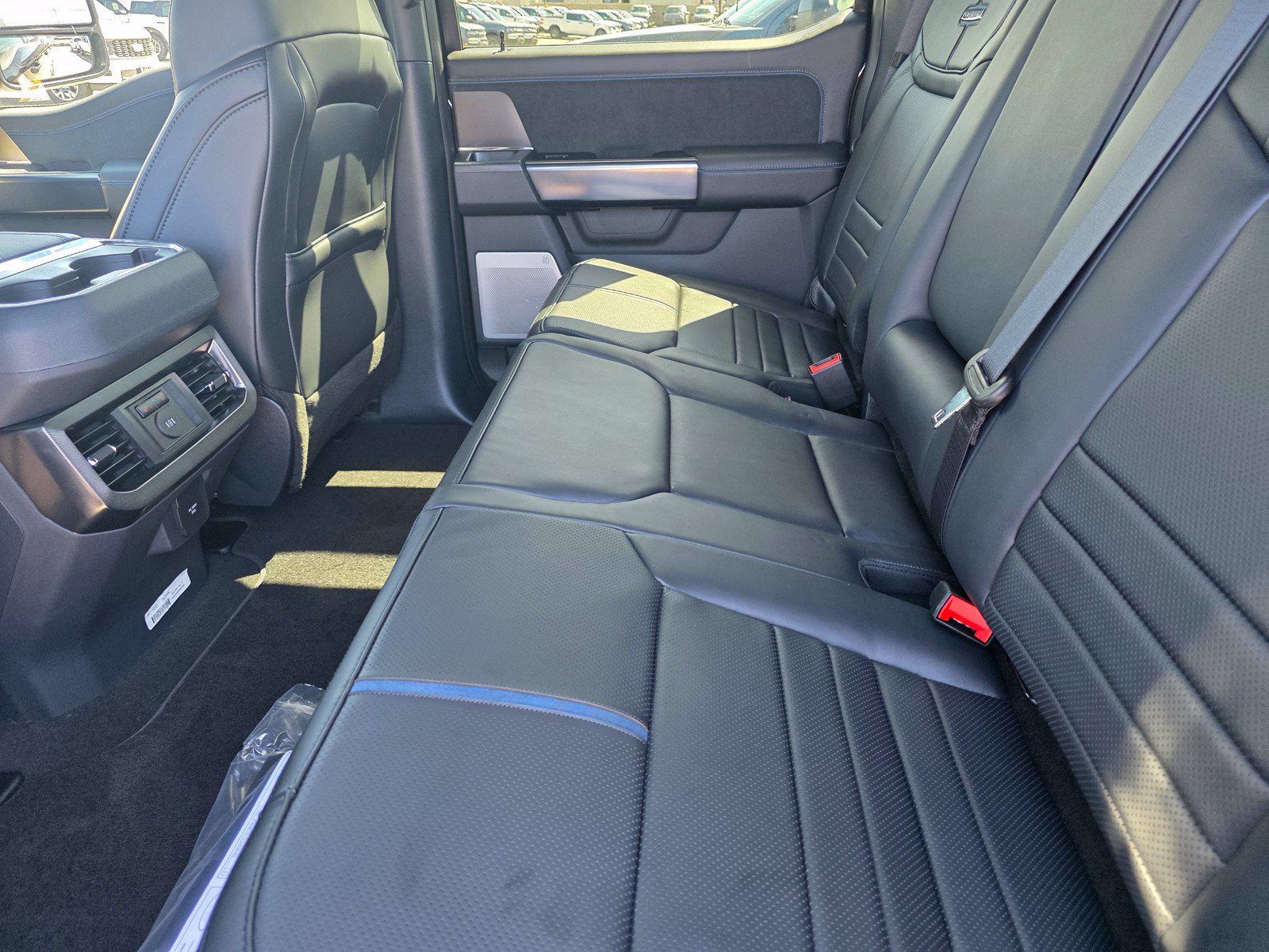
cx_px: 634
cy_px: 476
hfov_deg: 73.9
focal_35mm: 23
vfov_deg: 58.9
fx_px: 843
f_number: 1.7
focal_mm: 6.3
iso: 250
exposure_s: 1/120
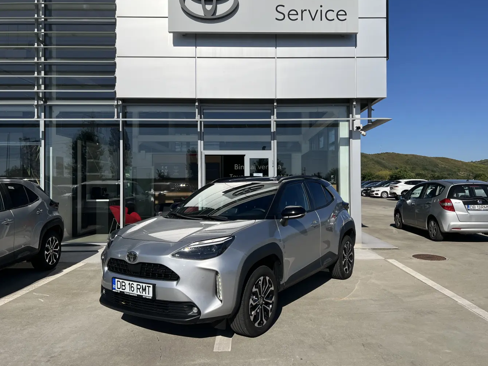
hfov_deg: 63.4
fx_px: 395
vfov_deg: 49.7
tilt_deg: +1.0
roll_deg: +0.8
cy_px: 174
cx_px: 260
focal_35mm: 28
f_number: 1.5
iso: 50
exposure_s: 1/9434
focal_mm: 5.7
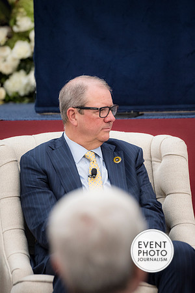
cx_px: 98
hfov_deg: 5.1
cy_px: 146
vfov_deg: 7.6
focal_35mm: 270
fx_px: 2194
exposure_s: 1/500
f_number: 5.6
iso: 1600
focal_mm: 270
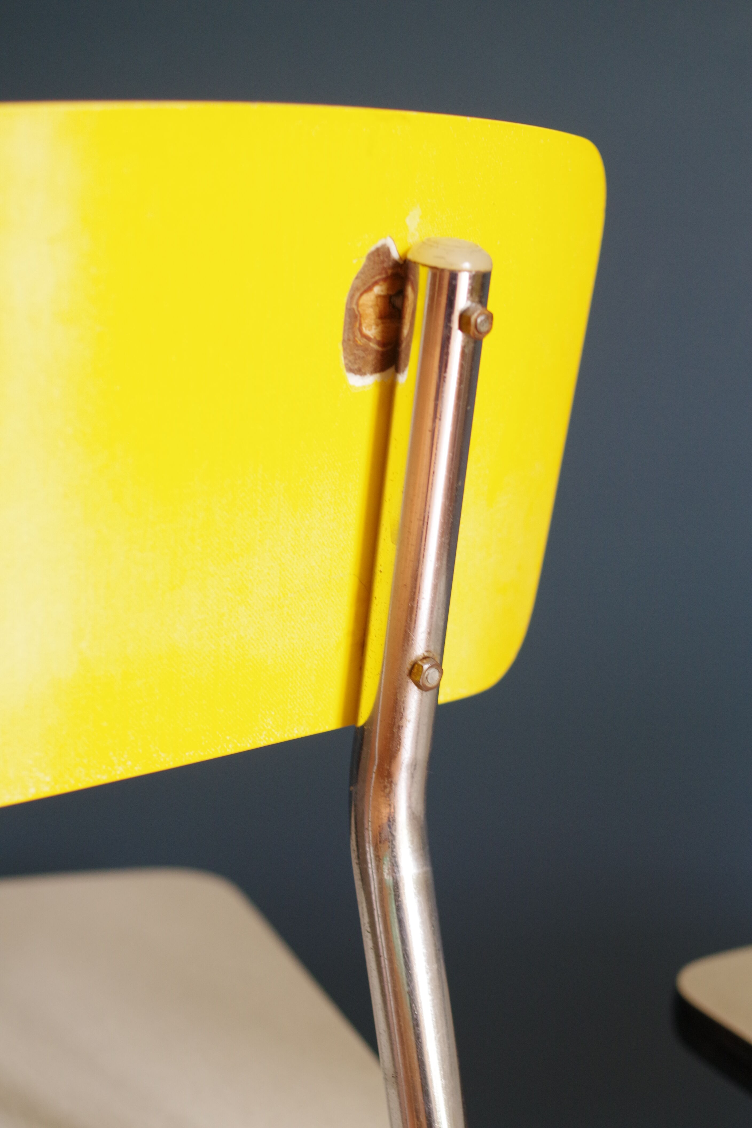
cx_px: 376
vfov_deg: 38.2
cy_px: 564
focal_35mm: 52
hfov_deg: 26.0
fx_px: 1629
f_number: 3.5
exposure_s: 1/15
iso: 800
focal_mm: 35
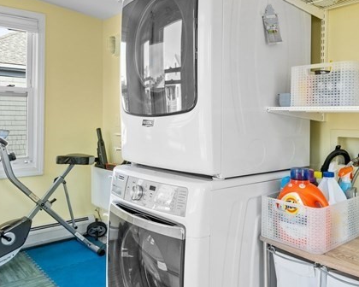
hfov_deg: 55.3
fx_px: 340
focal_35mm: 32
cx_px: 214
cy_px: 118
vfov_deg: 45.6
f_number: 8
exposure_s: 1/45
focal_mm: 14
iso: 400
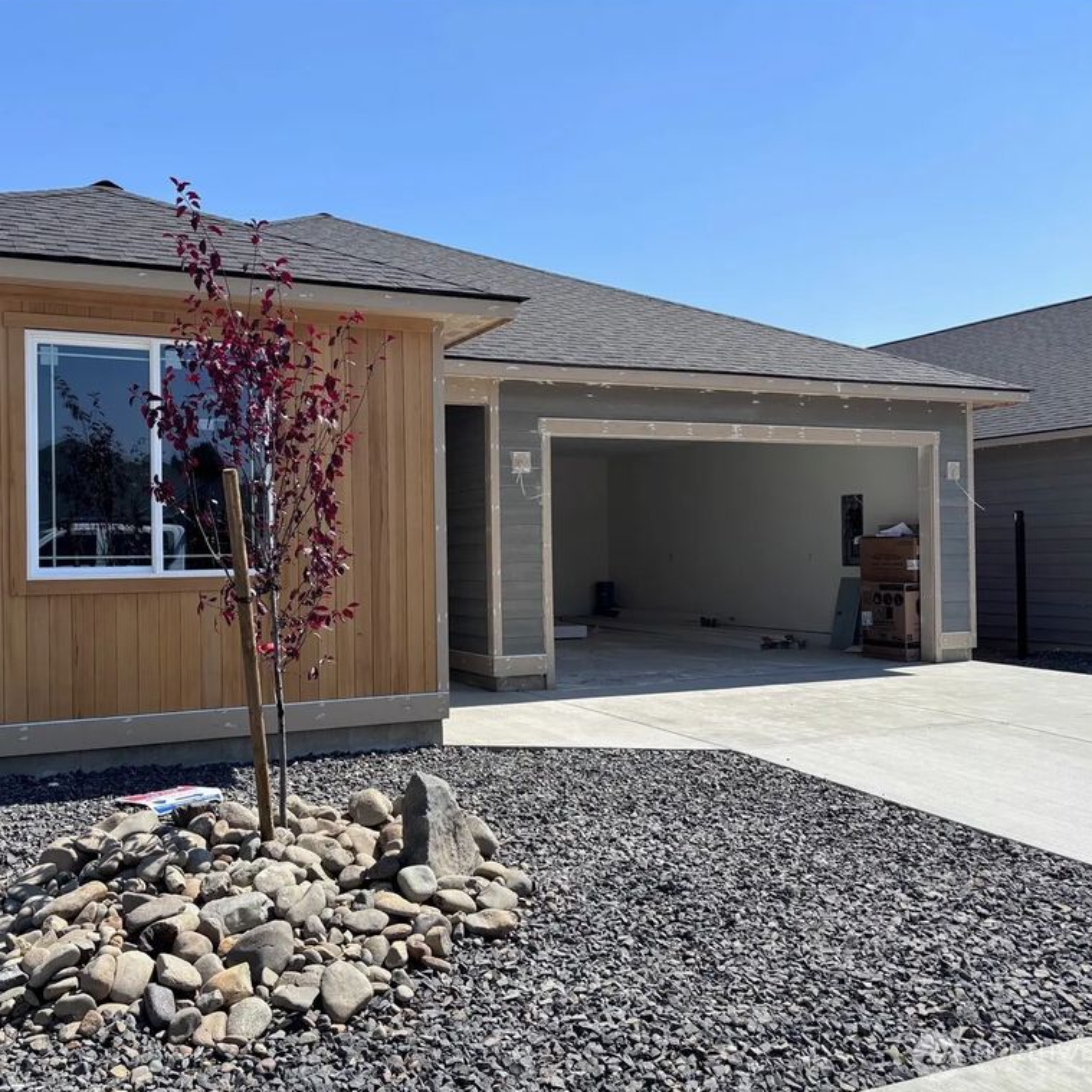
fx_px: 1106
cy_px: 542
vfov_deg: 52.5
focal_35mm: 31
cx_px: 414
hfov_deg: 52.0
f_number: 1.6
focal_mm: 5.96
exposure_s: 1/3021
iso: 50
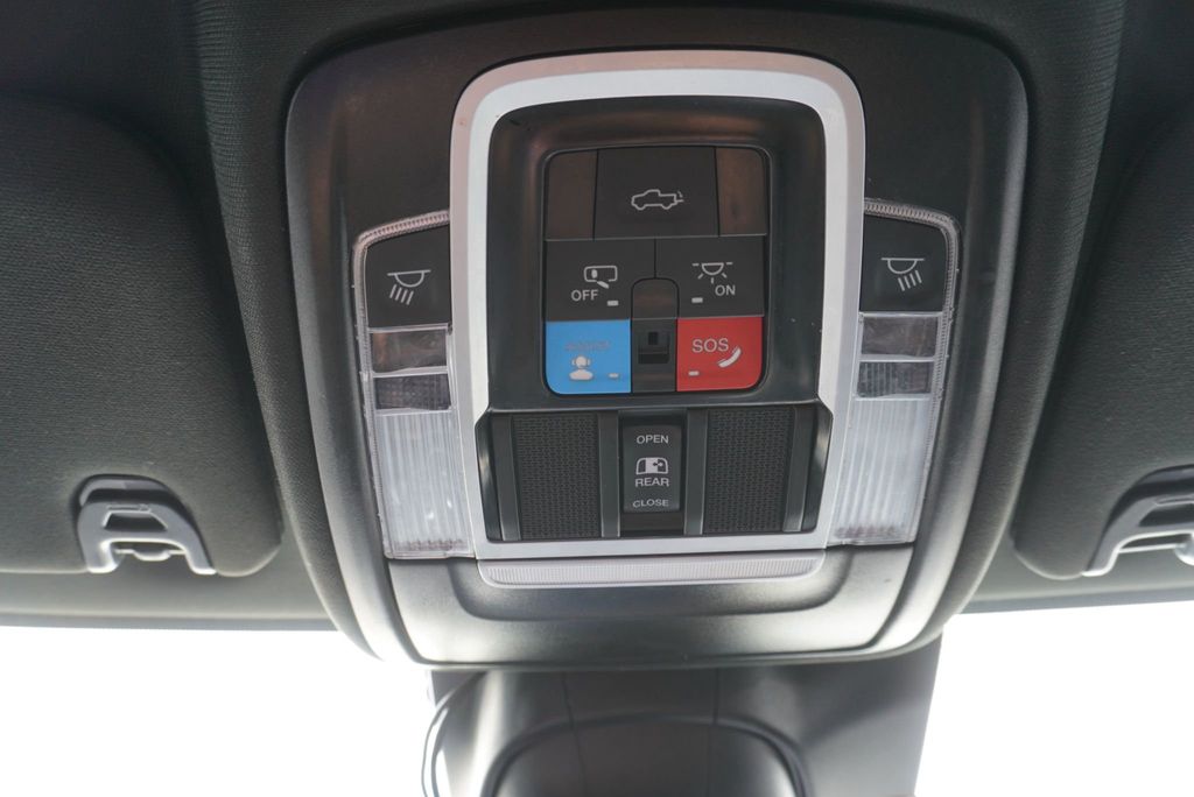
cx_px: 597
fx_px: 796
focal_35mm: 24
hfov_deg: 73.7
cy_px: 398
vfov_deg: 53.2
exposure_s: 1/60
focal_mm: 16
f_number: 4
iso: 500
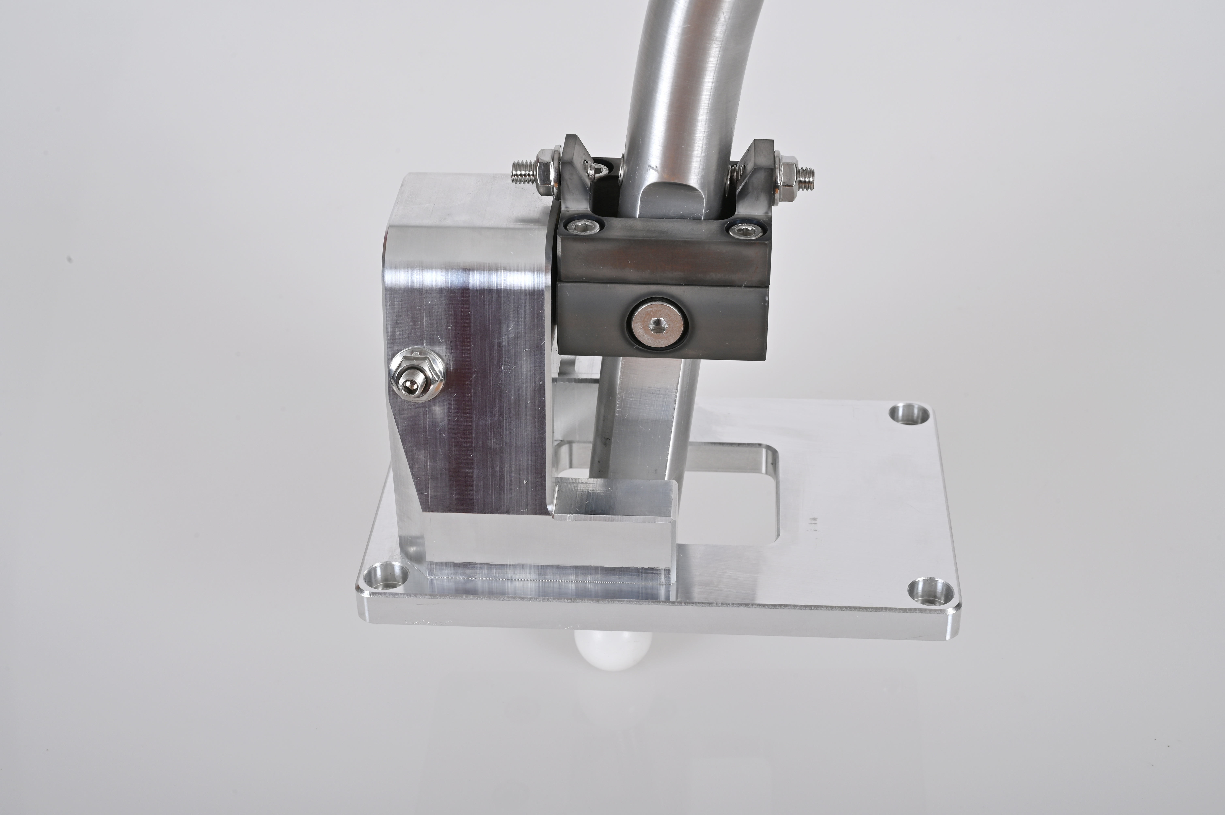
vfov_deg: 24.2
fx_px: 1904
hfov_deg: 35.7
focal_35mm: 56
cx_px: 612
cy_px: 408
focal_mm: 56
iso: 100
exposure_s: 1/160
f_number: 18
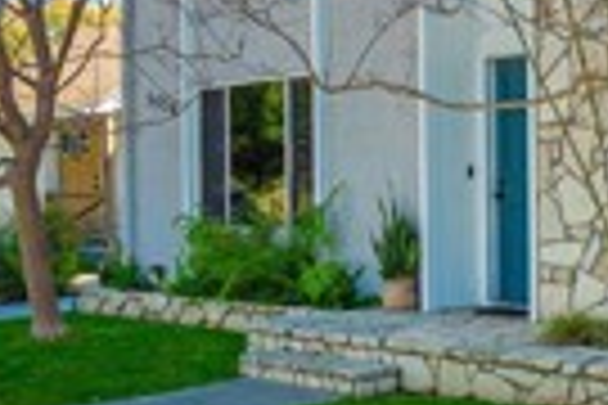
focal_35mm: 71
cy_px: 184
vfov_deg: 19.2
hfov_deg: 27.8
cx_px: 495
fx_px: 1199
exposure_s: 1/1250
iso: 320
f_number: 4
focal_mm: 10
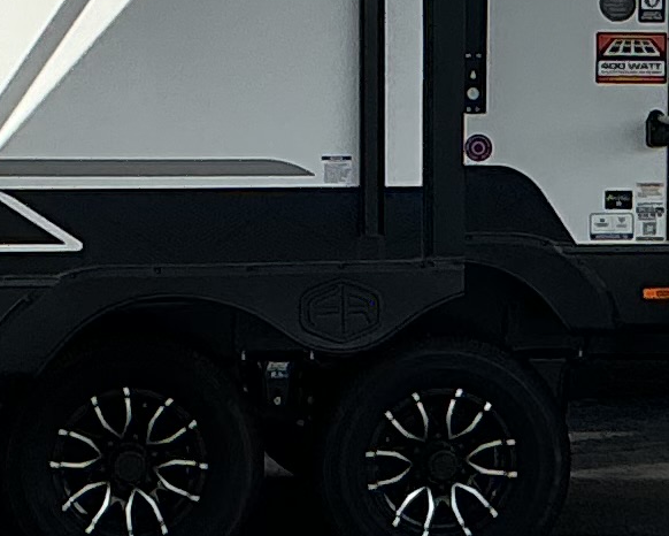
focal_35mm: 196
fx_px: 3882
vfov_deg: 7.9
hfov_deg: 9.8
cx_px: 598
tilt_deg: -0.3
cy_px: 84
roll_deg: +0.9
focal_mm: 3
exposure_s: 1/1626
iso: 25
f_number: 1.8
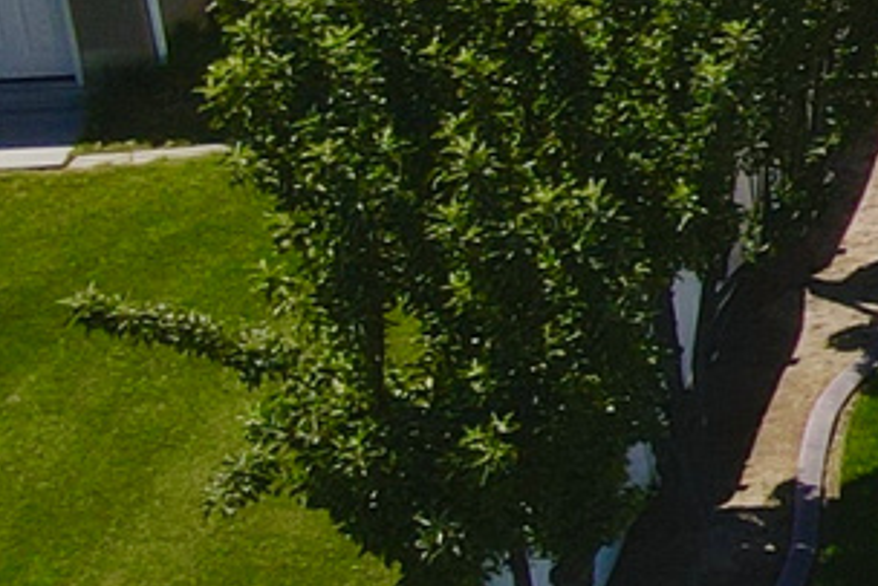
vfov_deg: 8.2
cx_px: 2718
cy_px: 110
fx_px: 4099
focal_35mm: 168
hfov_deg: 9.4
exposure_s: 1/640
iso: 100
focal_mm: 4.5
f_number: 2.8
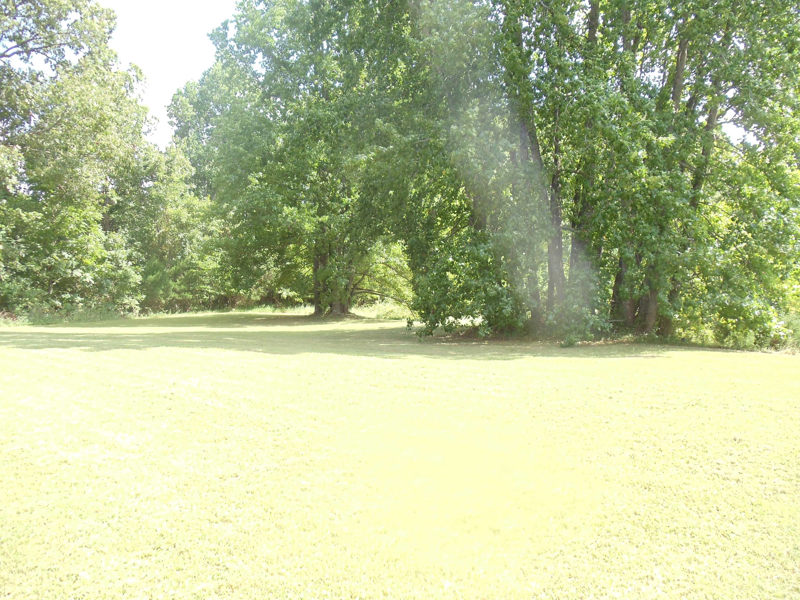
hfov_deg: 42.9
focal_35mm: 44
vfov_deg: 32.9
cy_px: 300
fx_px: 1017
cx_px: 400
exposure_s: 1/160
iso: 100
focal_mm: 6
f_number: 3.5
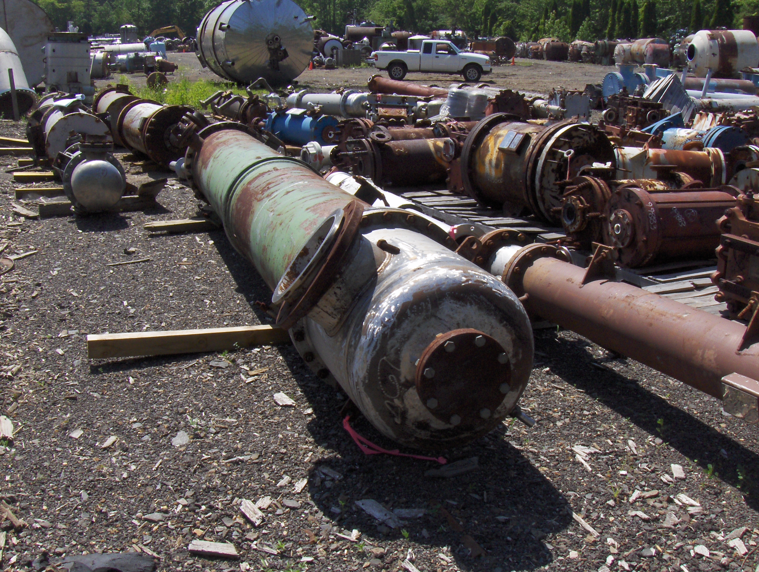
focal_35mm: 41
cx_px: 380
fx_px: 900
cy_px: 286
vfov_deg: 35.2
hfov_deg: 45.7
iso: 100
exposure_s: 1/403
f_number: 7.7
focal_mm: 6.5
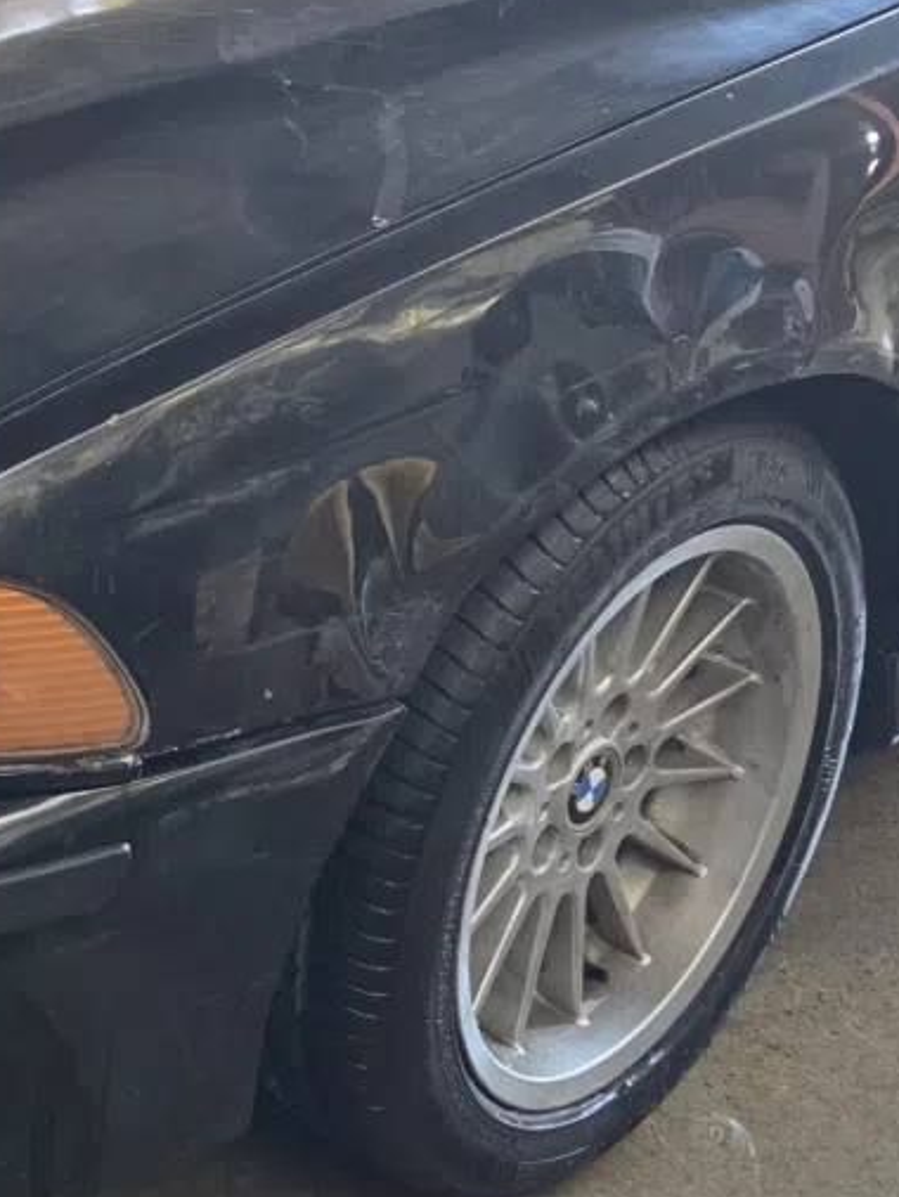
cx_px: -296
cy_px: 221
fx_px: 2145
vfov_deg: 30.4
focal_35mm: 62
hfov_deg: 21.3
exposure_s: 1/100
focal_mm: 6.3
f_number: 1.7
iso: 250
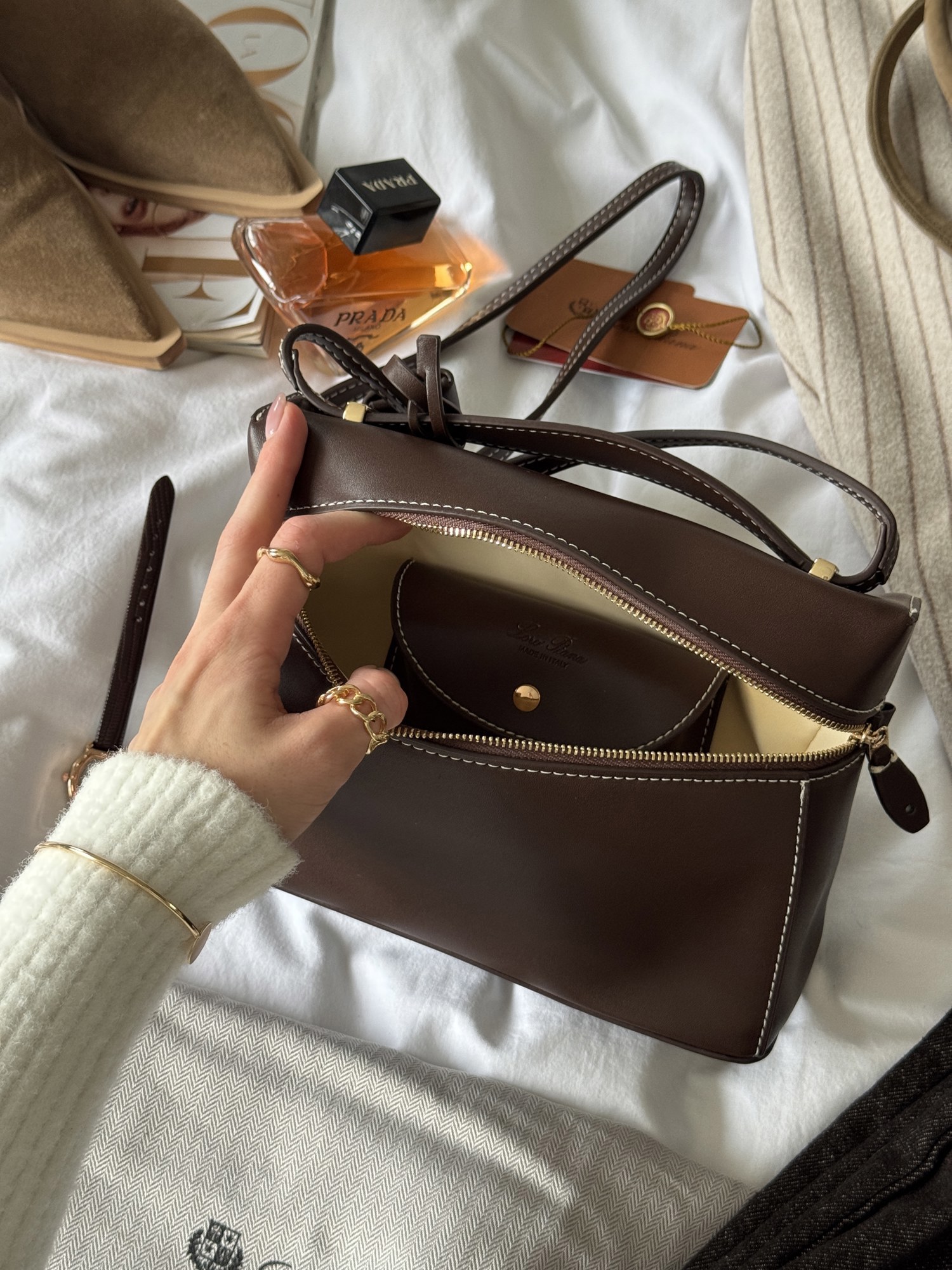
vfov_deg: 39.7
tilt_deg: -61.9
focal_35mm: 48
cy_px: 635
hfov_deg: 30.3
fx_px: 1760
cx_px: 476
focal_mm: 6.76
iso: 125
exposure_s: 1/60
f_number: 1.78
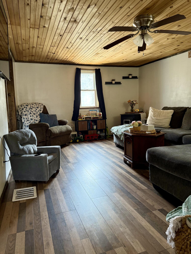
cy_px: 127
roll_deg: +1.3
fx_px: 177
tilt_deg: -6.2
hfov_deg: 56.8
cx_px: 96
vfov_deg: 71.6
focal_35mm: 24
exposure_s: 1/120
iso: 320
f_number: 1.78
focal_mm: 6.76
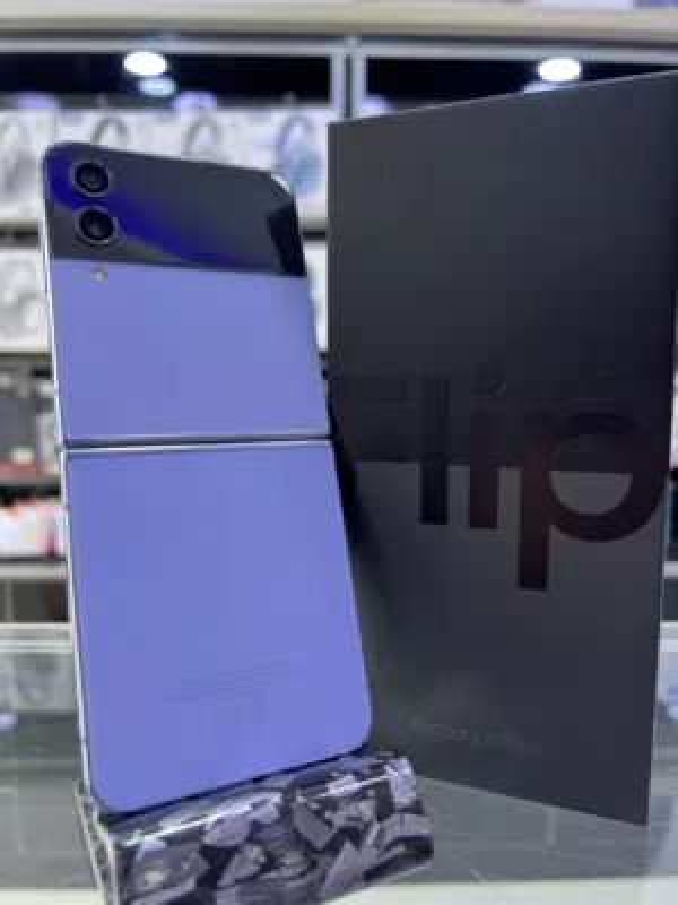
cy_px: 452
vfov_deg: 67.3
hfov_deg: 53.1
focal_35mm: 26
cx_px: 339
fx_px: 679
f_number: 1.5
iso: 40
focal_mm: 5.7
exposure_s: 1/100
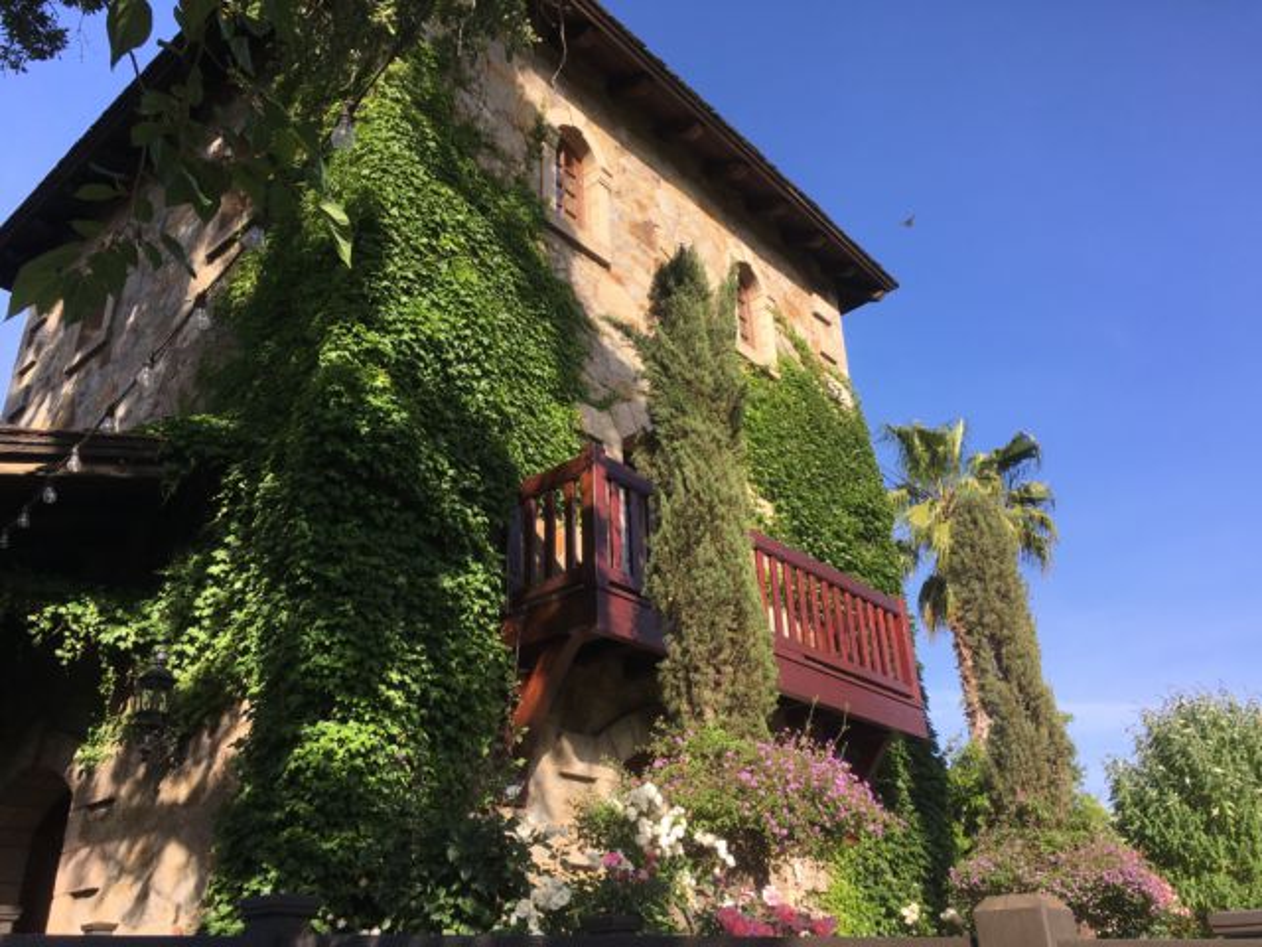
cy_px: 474
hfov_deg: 61.7
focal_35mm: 29
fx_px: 1057
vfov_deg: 48.2
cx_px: 631
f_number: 2.2
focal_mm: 4.15
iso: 25
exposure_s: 1/699
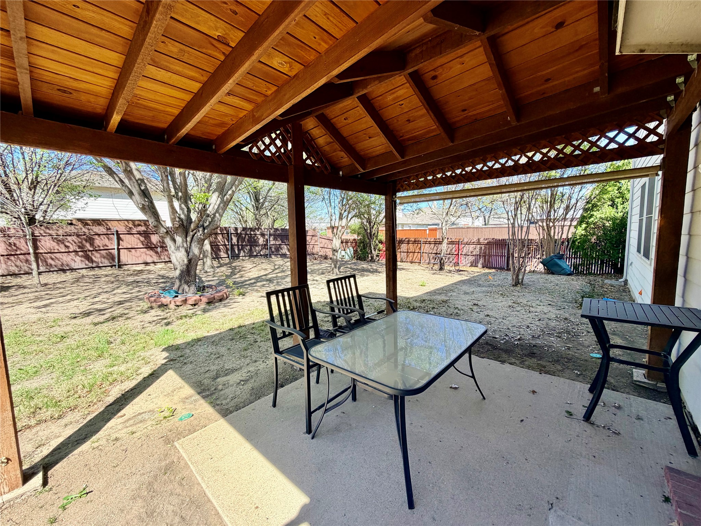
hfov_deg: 102.1
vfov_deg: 85.7
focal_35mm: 14
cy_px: 263
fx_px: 284
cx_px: 350
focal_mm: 2.22
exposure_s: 1/424
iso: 64
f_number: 2.2
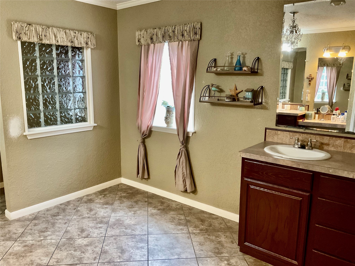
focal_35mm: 29
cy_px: 133
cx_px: 178
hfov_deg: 61.7
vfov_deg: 48.2
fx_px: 297
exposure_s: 1/60
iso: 250
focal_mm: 3
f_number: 1.8
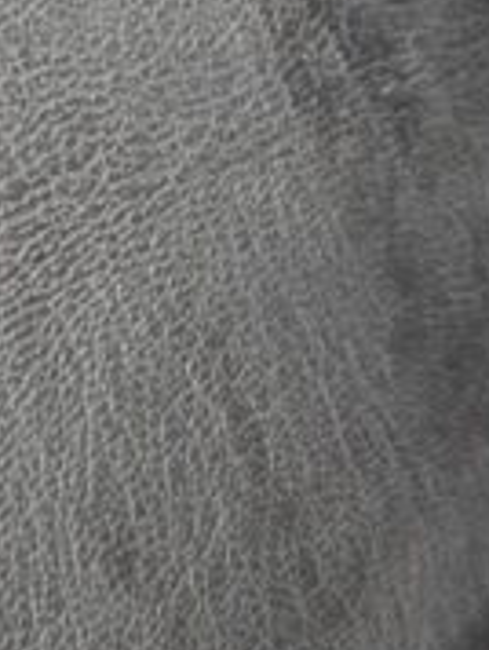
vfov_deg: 14.5
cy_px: -117
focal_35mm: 132
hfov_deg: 11.3
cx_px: 307
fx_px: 2480
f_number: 1.7
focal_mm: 6.3
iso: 640
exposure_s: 1/120
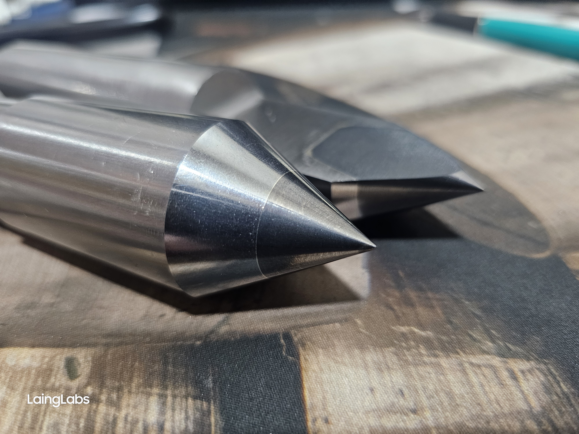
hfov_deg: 73.9
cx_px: 290
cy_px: 217
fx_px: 385
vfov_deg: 58.9
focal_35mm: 23
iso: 320
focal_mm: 6.3
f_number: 1.7
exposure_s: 1/35
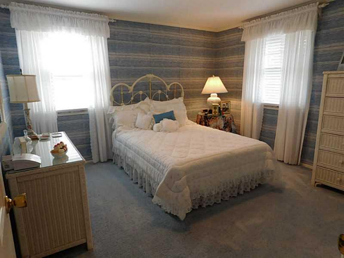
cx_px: 172
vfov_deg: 58.9
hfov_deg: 73.9
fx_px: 229
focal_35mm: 23
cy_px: 129
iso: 180
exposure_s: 1/30
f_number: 3
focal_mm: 4
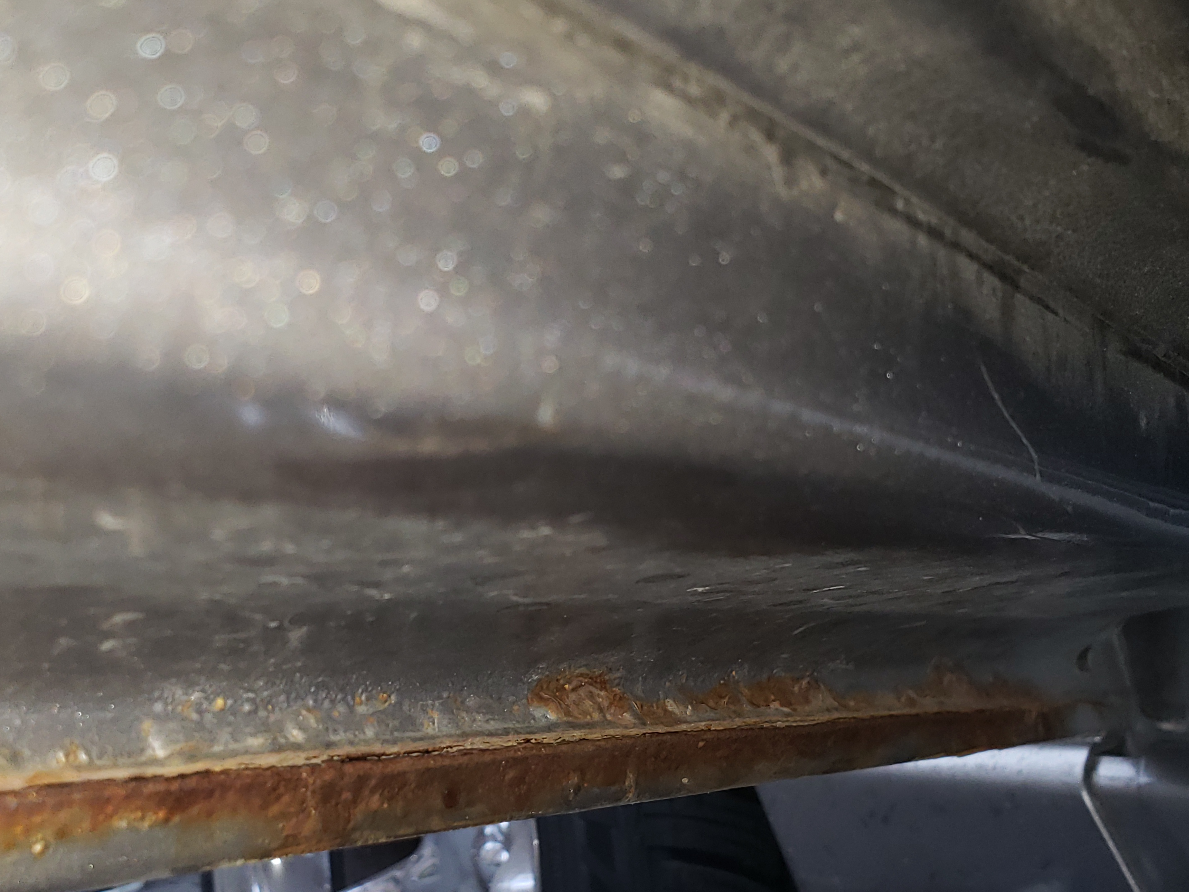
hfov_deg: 49.3
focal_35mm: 37
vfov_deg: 38.2
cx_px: 395
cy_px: 603
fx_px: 1271
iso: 100
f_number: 2.4
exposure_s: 1/40
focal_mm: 4.3
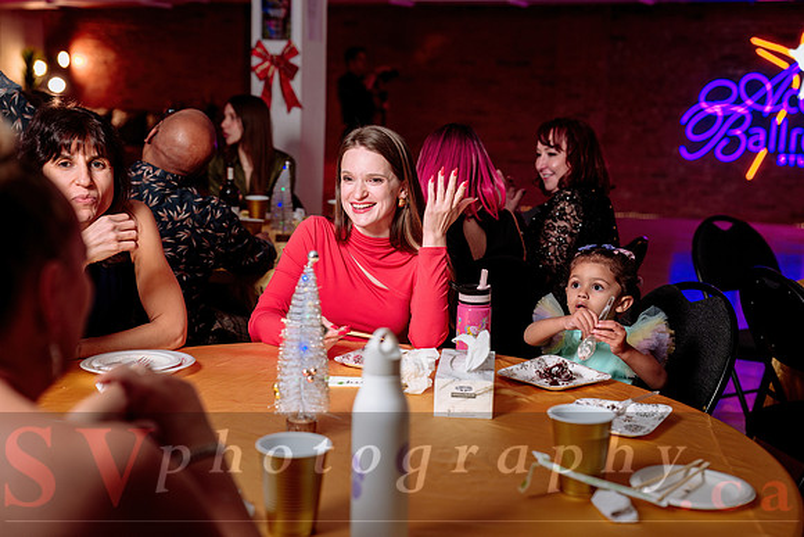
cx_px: 402
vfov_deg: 27.5
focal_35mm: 49
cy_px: 268
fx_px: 1095
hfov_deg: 40.3
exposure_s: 1/160
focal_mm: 49
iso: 500
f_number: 2.8
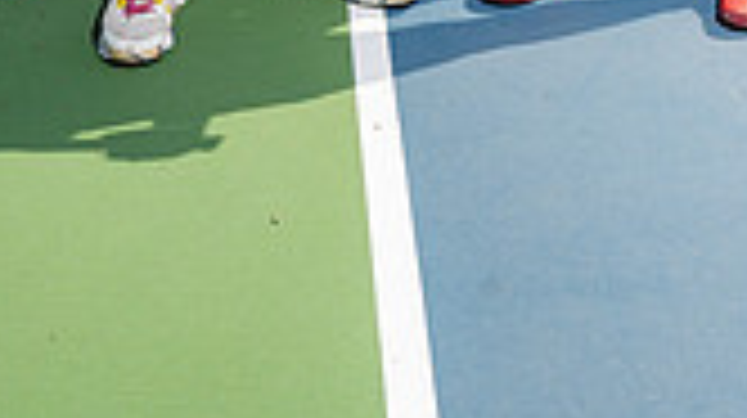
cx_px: 576
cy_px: -566
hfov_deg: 19.7
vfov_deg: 9.9
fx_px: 2137
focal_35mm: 108
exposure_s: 1/250
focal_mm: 38
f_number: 8
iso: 100
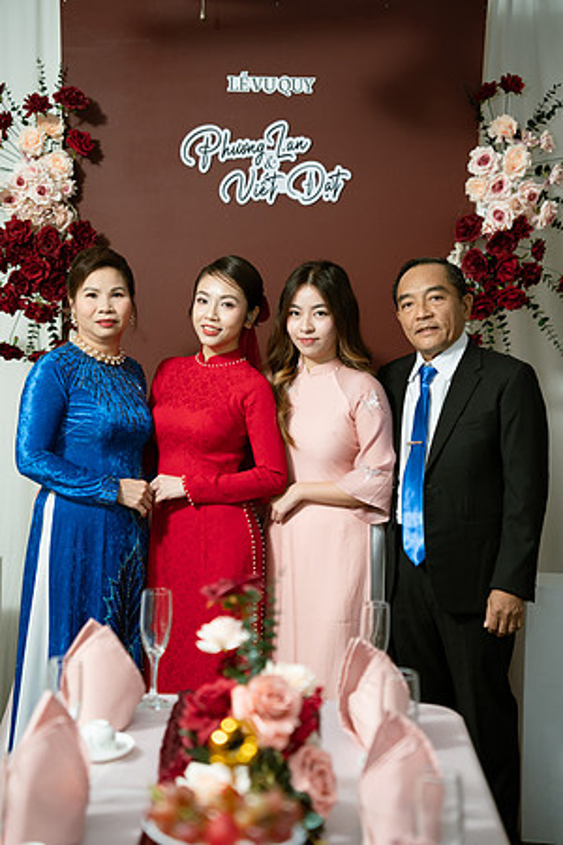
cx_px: 282
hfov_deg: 21.1
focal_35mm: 64
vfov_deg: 31.3
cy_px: 422
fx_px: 1508
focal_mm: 64.3
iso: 1250
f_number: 2.8
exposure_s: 1/200
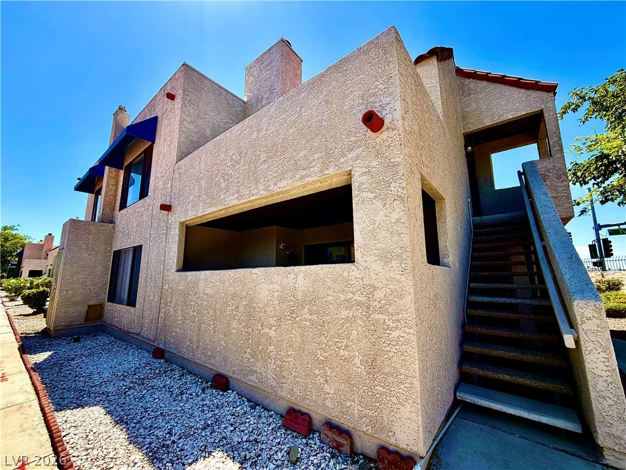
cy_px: 235
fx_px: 253
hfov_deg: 102.1
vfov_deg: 85.7
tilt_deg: +8.1
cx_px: 313
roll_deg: +0.8
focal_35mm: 14
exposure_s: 1/770
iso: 32
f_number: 2.2
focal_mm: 2.22
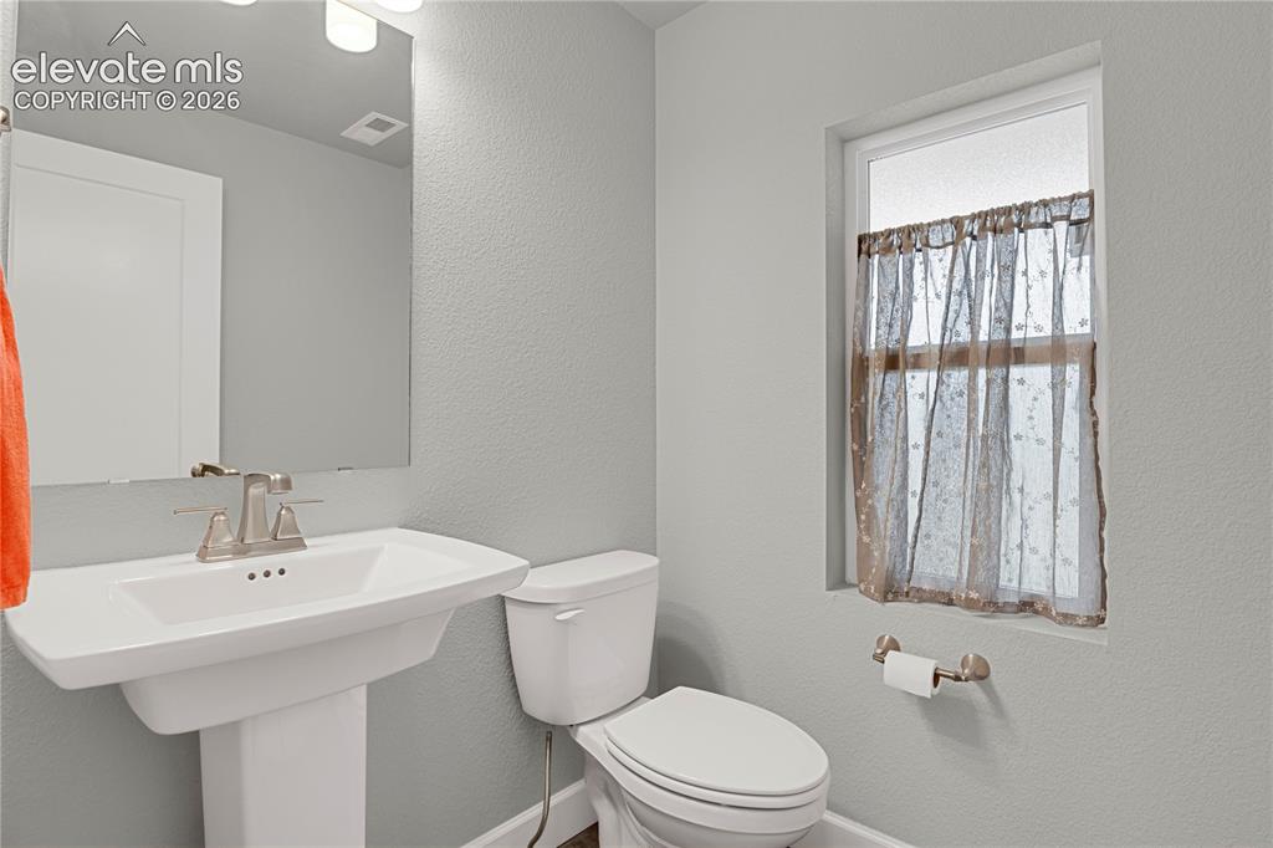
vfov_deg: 70.4
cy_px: 424
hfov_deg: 93.3
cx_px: 636
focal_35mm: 17
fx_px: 601
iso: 5600
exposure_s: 1/20
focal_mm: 17
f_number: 8
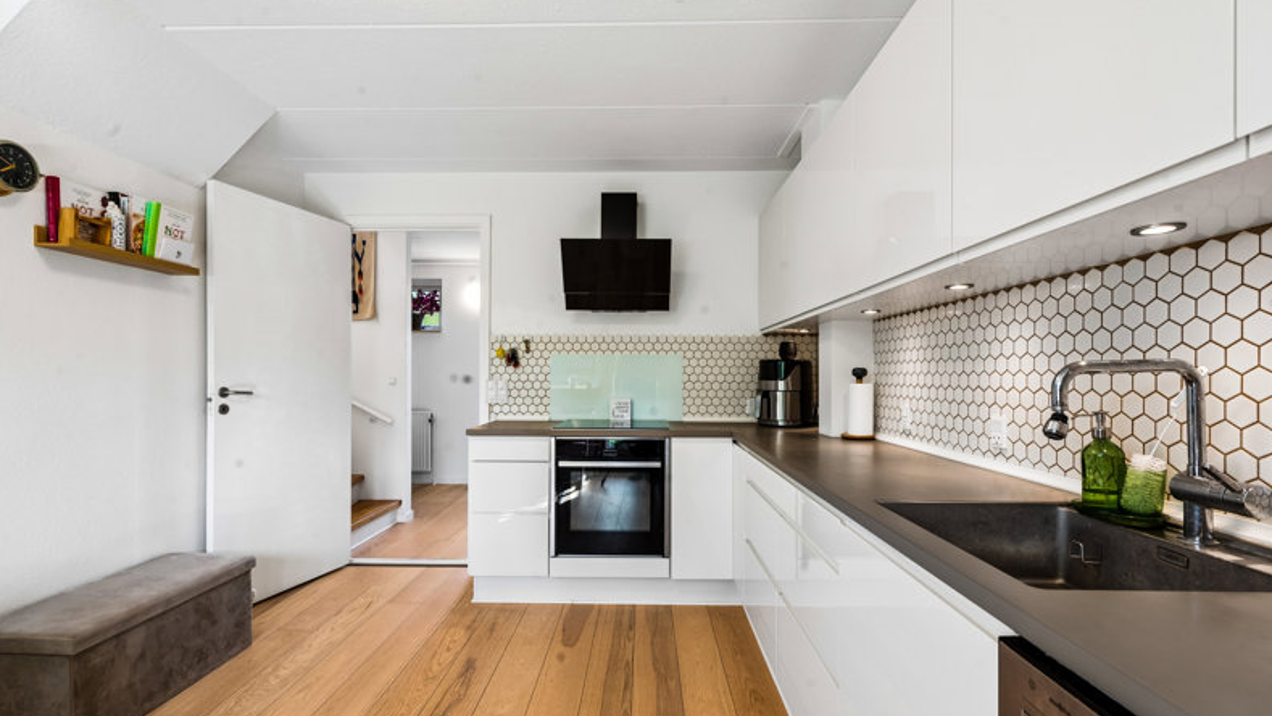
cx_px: 630
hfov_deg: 95.9
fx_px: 573
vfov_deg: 63.9
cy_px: 381
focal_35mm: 17
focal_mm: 16
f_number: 10
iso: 250
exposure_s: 1/25
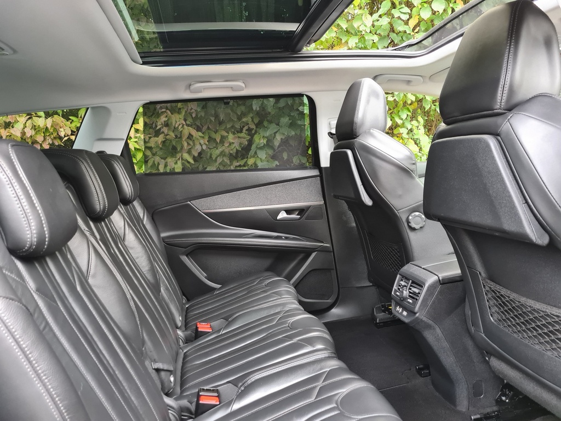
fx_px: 422
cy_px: 210
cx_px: 280
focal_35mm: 26
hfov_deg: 67.3
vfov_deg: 53.1
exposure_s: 1/50
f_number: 1.8
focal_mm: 5.4
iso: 400
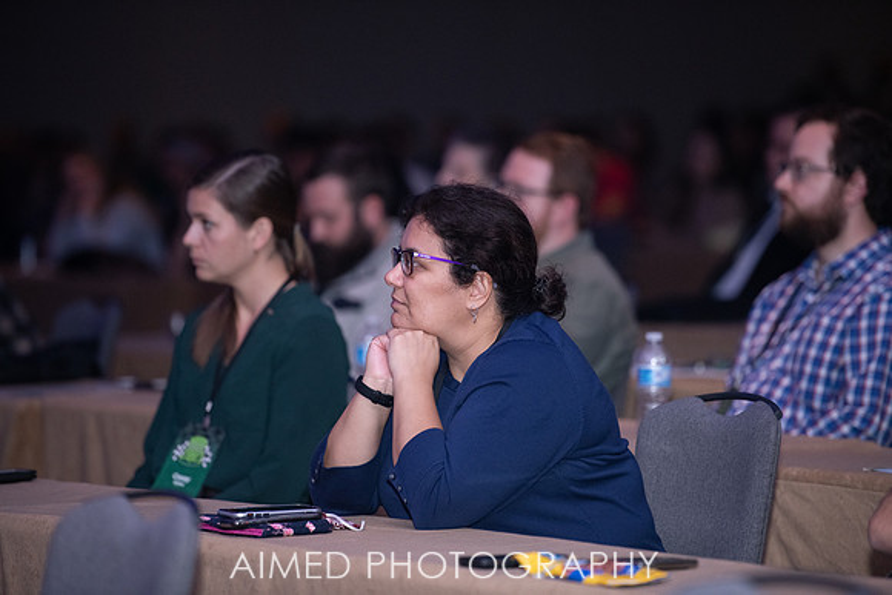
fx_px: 4956
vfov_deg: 6.9
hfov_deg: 10.3
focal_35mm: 200
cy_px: 298
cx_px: 446
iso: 1600
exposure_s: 1/250
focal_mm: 200
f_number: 3.2
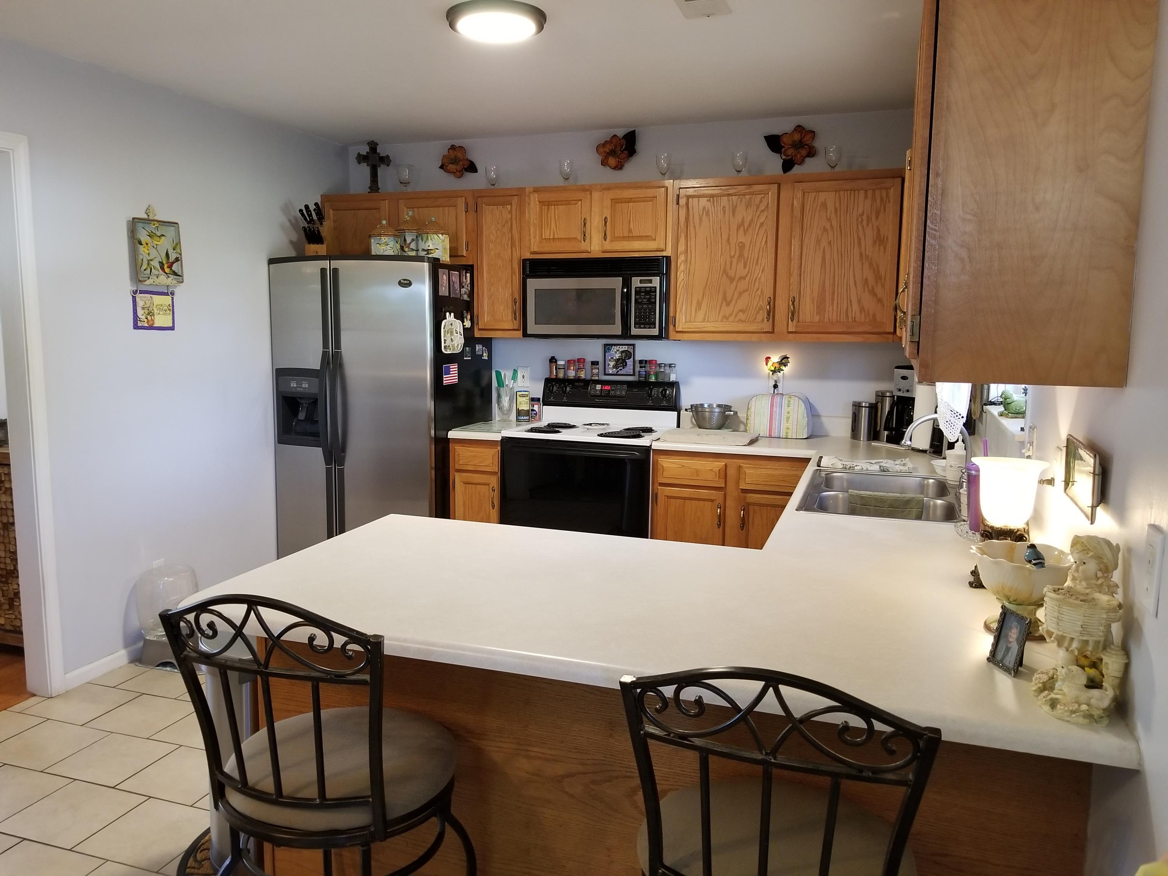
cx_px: 584
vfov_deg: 53.1
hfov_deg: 67.3
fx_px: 877
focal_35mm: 26
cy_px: 438
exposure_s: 1/30
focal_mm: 4.25
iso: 250
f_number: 1.7
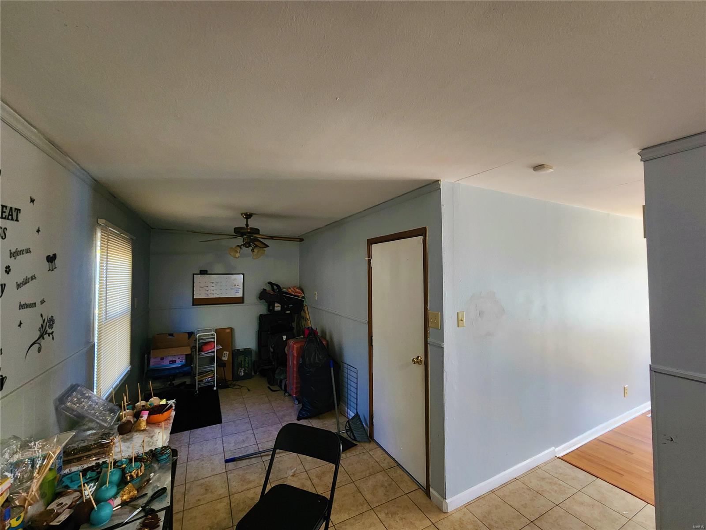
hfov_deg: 106.2
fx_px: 265
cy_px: 265
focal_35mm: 13
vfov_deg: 89.9
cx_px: 353
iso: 320
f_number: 2.2
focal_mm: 2.2
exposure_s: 1/40
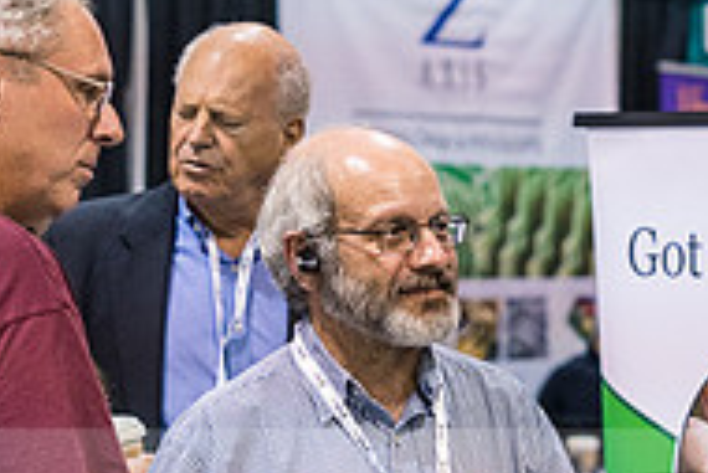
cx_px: 615
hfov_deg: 9.6
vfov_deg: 6.4
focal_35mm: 214
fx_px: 4212
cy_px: 594
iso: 3200
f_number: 3.5
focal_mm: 70
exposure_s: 1/160
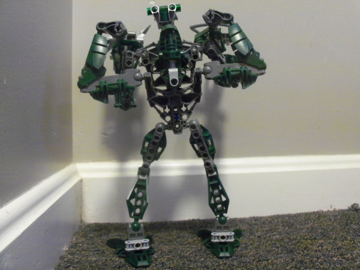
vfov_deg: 40.7
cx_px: 180
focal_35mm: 35
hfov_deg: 52.6
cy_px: 135
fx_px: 364
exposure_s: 1/2
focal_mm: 6.3
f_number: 3
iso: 400
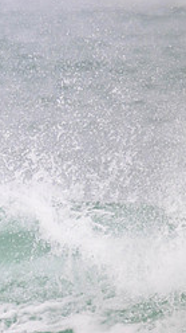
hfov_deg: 0.6
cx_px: -193
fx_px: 17267
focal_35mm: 1964
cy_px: 112
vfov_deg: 1.1
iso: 1250
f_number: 11
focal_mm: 800
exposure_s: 1/2000
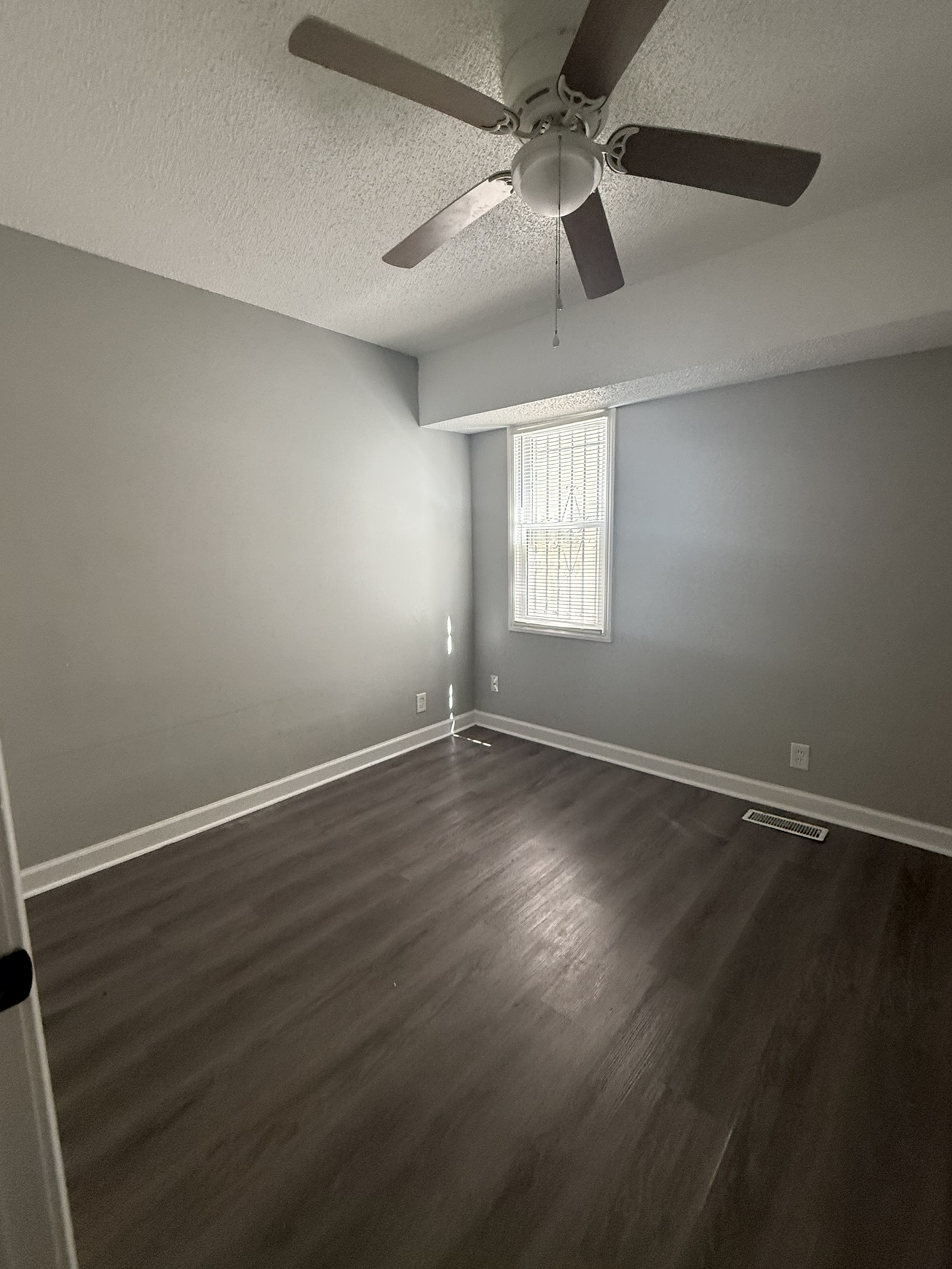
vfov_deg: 98.2
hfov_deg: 81.7
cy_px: 625
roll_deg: +0.3
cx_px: 493
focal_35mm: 15
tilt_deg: -7.3
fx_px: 550
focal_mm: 2.22
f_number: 2.2
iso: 320
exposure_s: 1/79
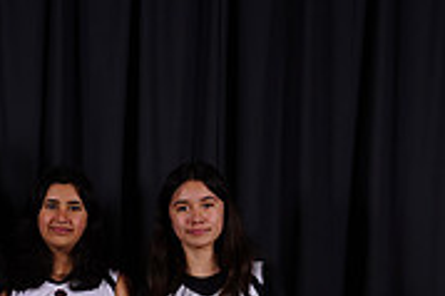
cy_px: 479
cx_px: -65
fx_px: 2161
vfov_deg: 7.7
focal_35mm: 175
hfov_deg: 11.6
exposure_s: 1/200
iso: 200
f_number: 6.3
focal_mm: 54
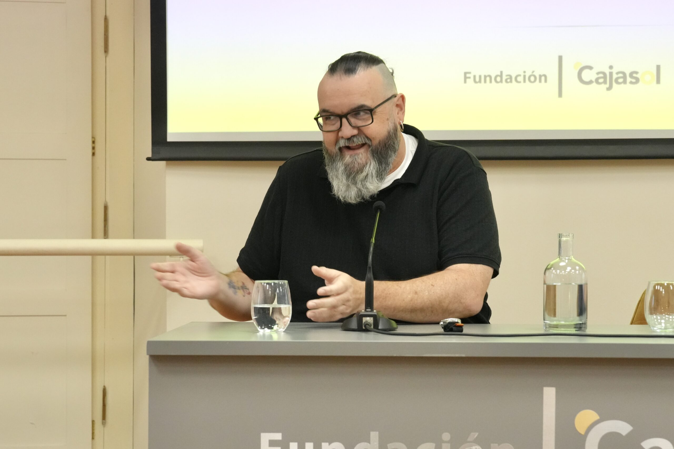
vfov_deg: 13.0
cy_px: 224
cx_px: 337
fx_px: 1966
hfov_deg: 19.5
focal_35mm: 105
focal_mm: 70
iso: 3200
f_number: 4.5
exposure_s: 1/160
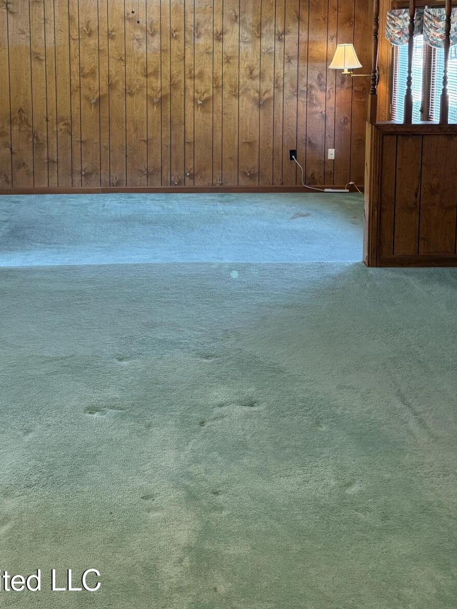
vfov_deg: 40.9
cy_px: 112
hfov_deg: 32.8
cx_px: 183
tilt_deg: -6.2
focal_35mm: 44
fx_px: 775
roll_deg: -0.3
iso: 160
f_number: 1.6
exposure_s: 1/60
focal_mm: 5.96
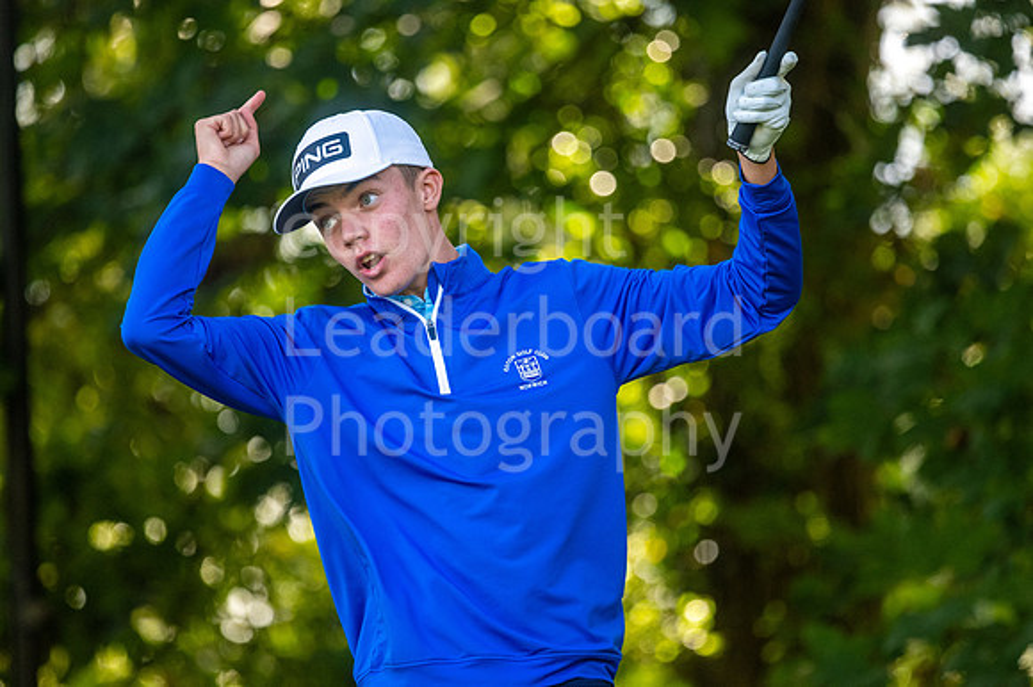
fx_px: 12905
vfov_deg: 3.1
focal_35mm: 450
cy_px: 344
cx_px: 516
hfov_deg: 4.6
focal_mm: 300
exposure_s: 1/1000
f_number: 4
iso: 640
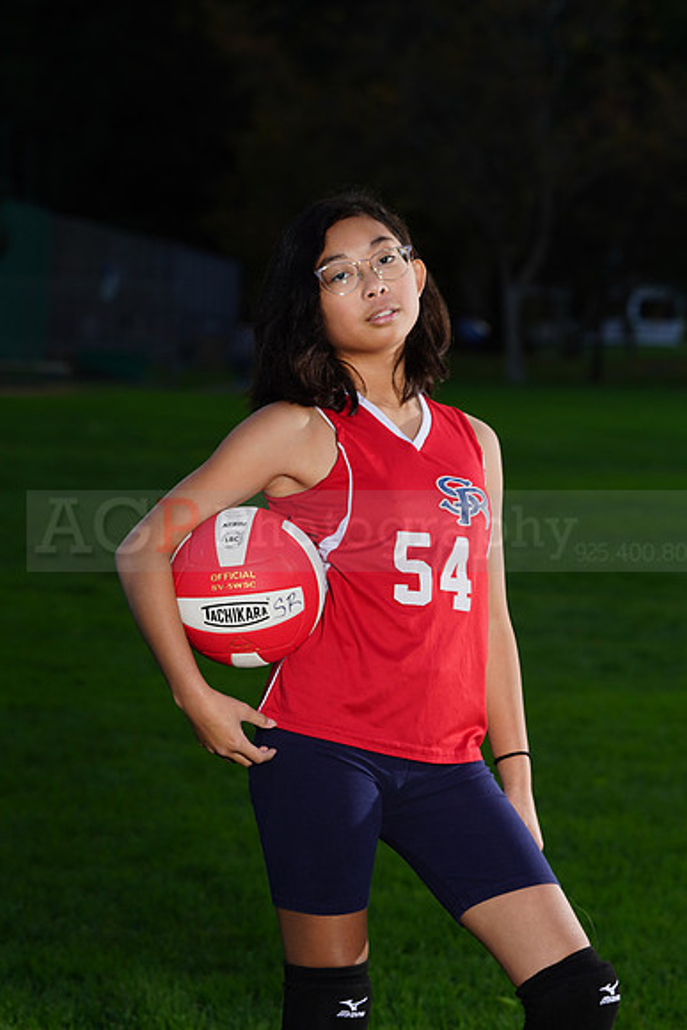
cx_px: 344
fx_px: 4634
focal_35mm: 162
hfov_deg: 8.5
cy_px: 515
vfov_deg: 12.7
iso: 200
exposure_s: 1/250
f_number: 9
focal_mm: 162
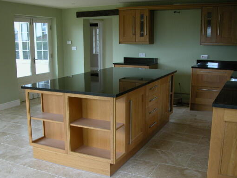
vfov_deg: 35.9
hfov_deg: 46.7
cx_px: 109
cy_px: 99
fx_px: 274
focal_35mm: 40
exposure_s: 1/13.6
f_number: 2.8
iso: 100
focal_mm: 8.9
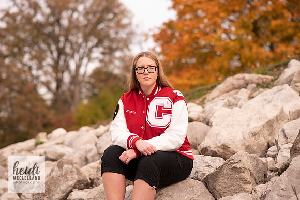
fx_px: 708
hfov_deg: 23.9
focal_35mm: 85
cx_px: 150
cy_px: 100
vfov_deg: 16.1
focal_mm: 85
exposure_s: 1/1000
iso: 100
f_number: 2.5
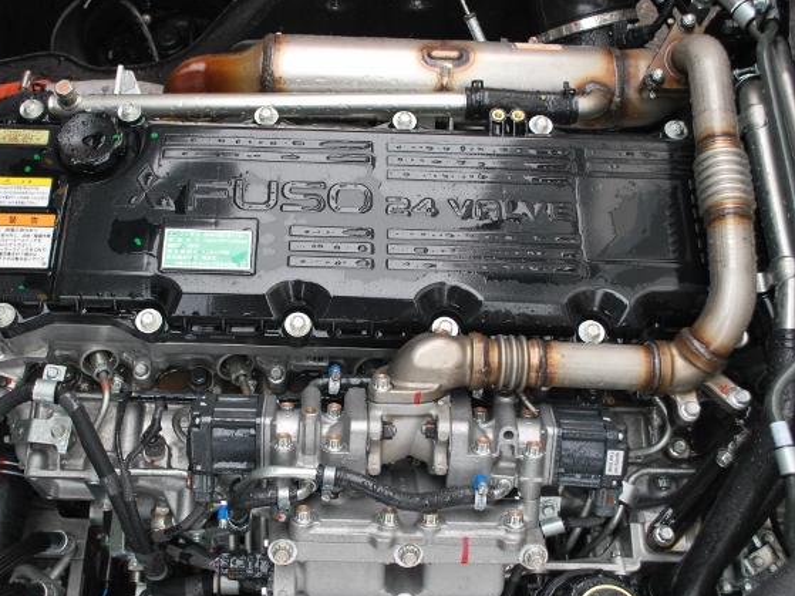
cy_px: 302
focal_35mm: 43
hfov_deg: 43.7
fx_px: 987
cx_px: 341
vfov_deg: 33.6
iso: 200
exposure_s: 1/100
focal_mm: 26
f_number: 5
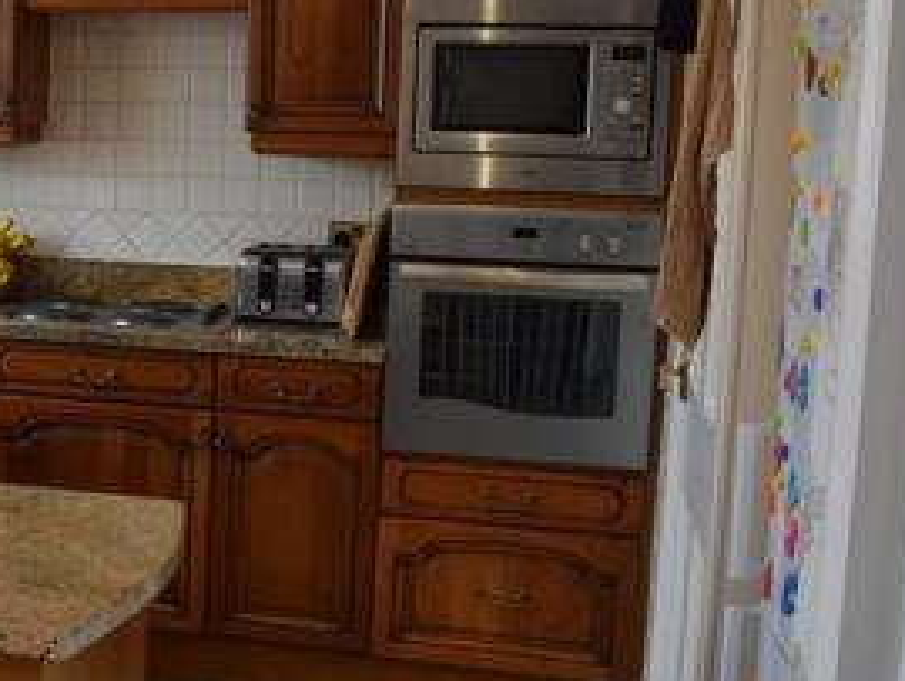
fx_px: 1649
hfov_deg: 27.9
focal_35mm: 63
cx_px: -97
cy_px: 270
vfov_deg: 23.3
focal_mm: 18
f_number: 4
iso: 450
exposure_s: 1/60
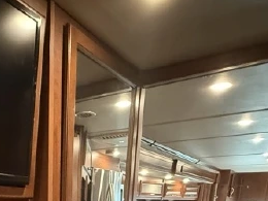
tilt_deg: -15.2
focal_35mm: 43
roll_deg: +0.3
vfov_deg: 25.9
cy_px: 293
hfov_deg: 40.9
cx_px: 34
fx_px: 333
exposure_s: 1/40
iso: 1250
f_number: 2.2
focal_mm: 2.22
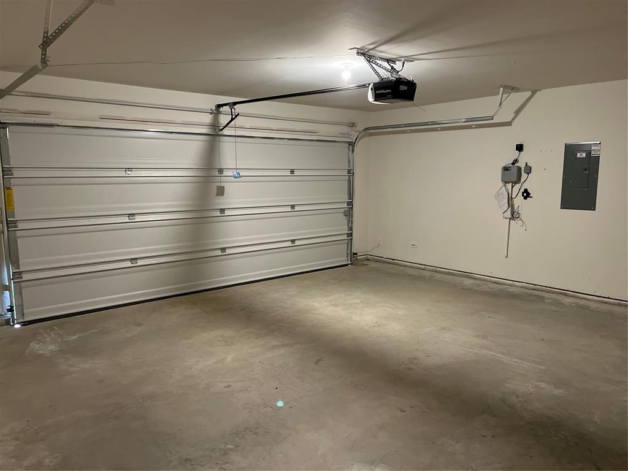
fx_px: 472
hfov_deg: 67.3
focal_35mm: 26
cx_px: 314
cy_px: 236
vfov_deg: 53.1
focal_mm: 5.1
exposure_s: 1/40
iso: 500
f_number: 1.6
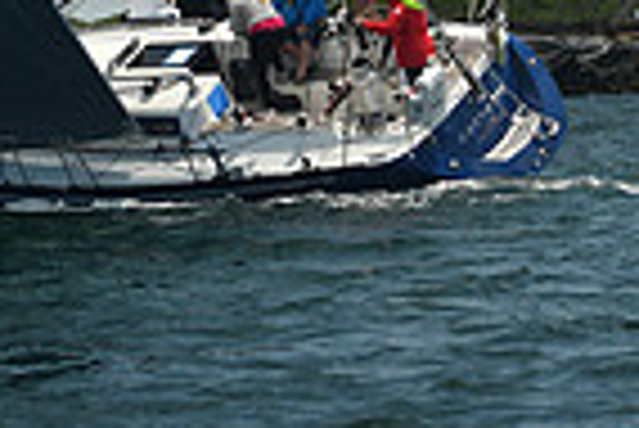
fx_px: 5810
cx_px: 83
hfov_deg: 6.3
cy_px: -842
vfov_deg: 4.1
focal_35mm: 327
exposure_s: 1/640
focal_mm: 80
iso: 320
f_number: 7.1
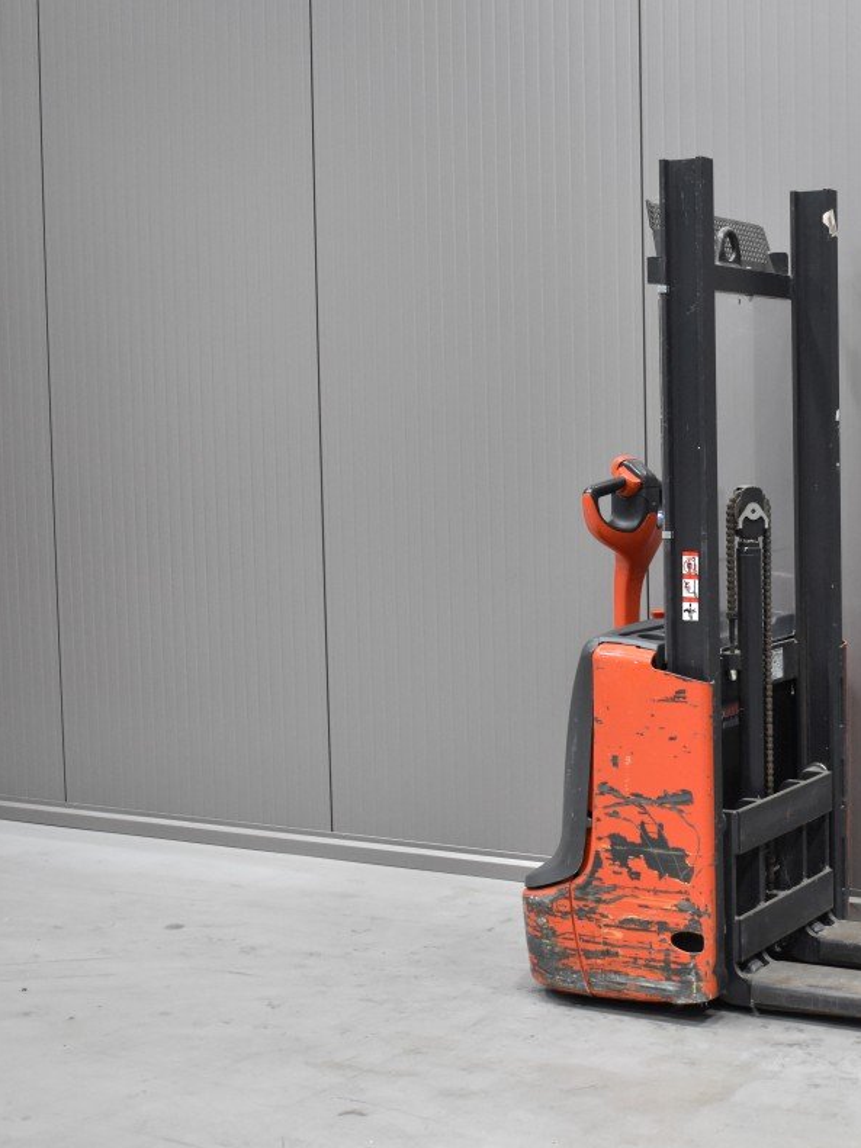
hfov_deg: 25.7
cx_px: 796
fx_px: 1816
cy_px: 579
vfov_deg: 35.1
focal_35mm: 55
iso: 1600
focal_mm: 25
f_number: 5
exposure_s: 1/50
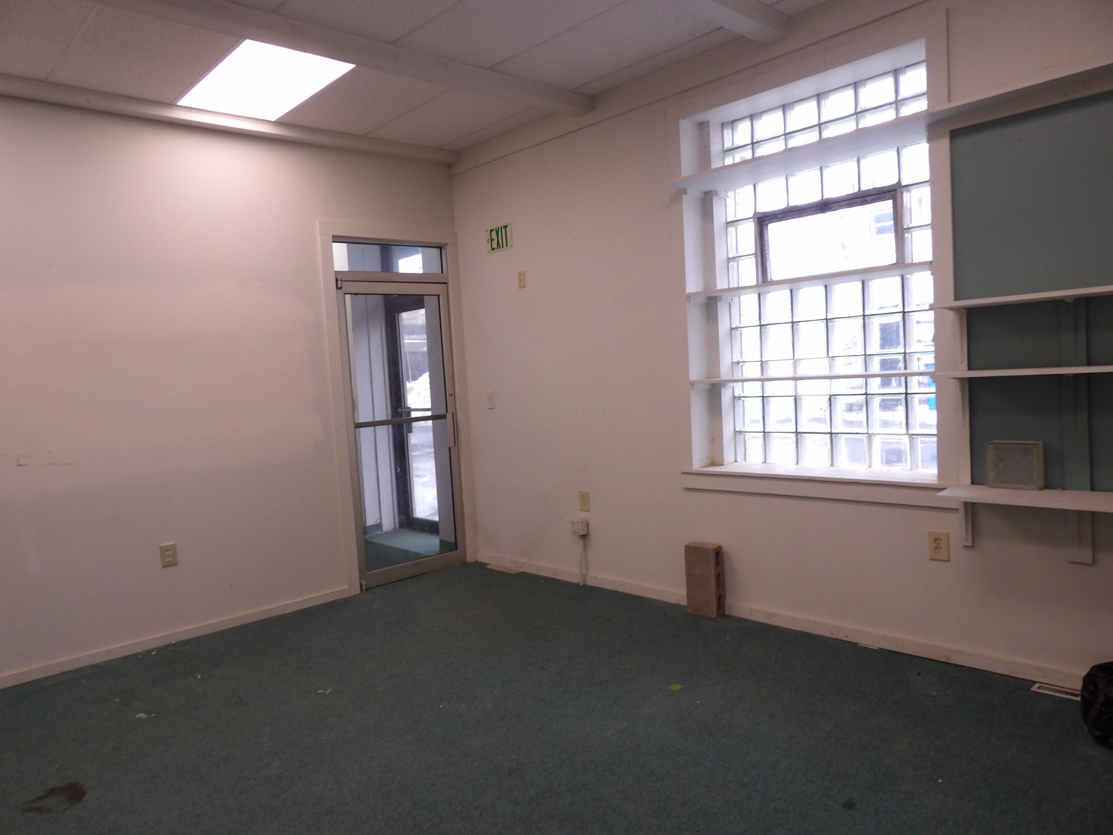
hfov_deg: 71.6
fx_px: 772
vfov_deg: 56.8
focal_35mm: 24
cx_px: 556
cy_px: 418
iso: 130
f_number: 3.2
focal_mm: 4.3
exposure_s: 1/33
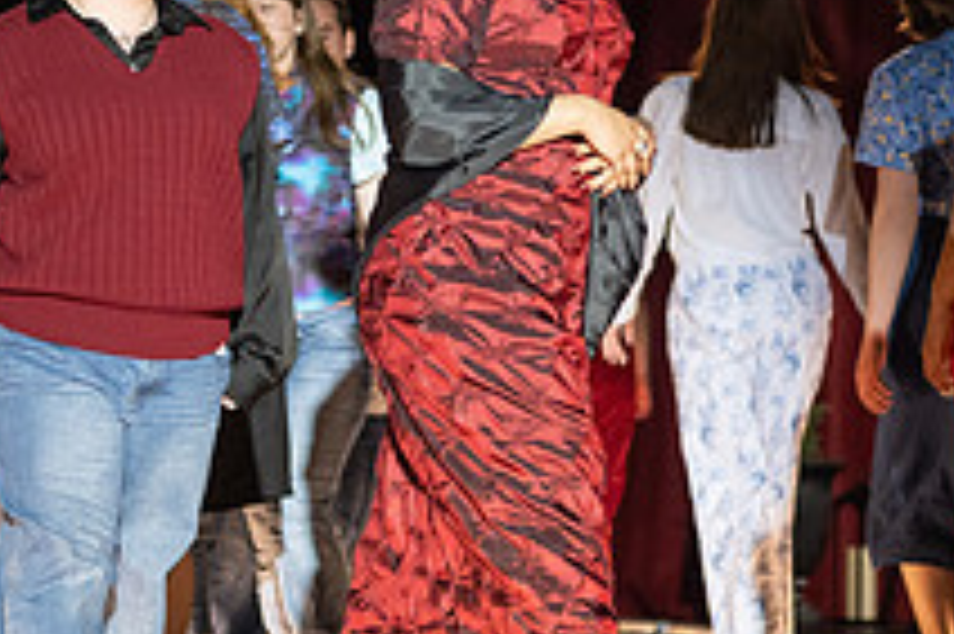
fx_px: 5746
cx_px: 375
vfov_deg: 6.3
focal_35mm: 217
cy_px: 246
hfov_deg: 9.5
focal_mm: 70
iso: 1000
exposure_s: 1/1000
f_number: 2.8
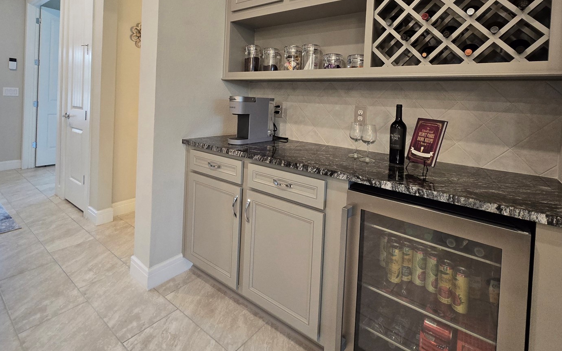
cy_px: 108
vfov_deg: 68.6
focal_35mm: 16
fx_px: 245
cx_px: 287
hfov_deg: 97.8
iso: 320
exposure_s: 1/60.2
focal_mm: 2.2
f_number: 2.2
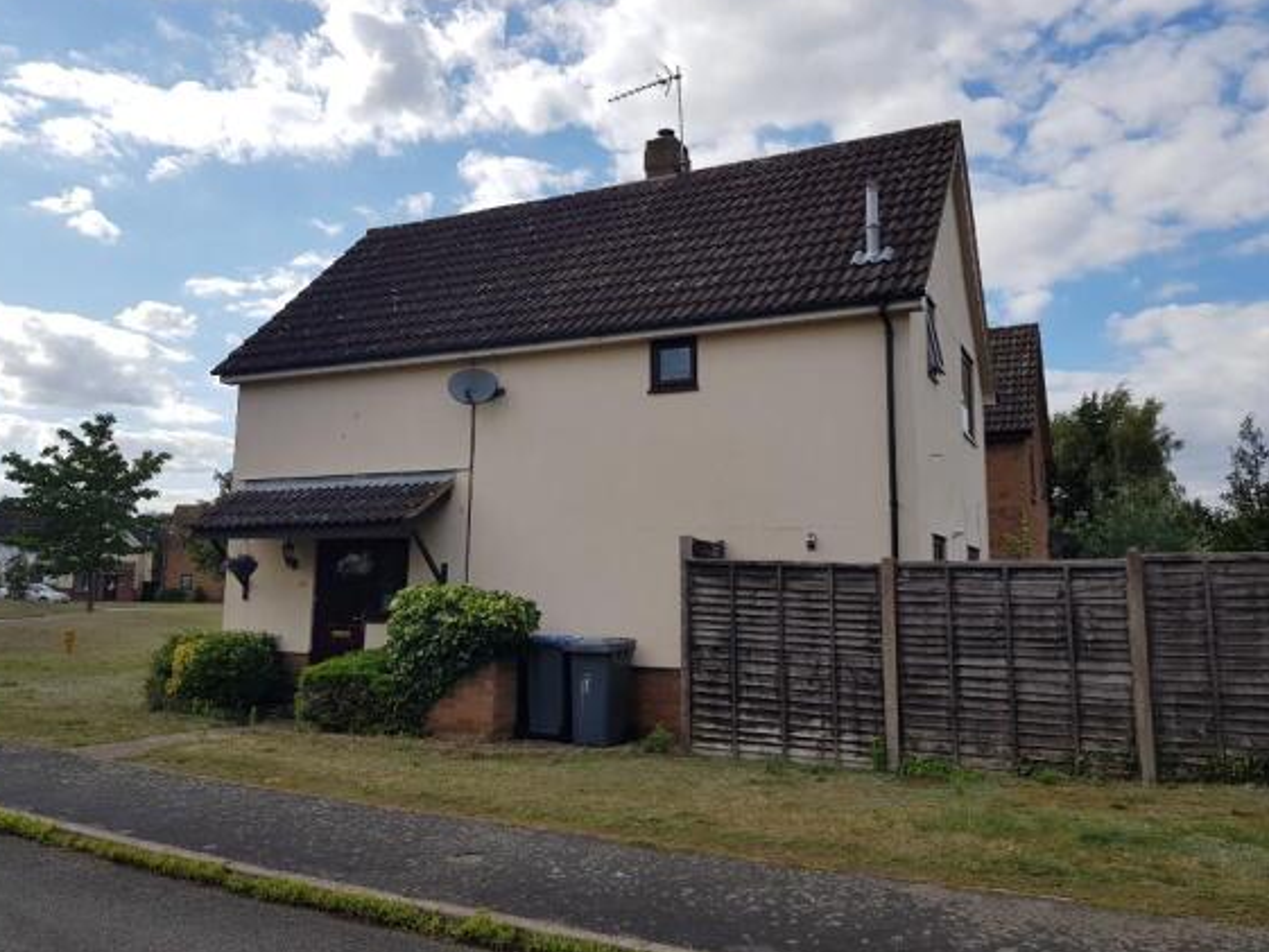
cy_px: 469
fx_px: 990
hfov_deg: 65.3
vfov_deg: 51.4
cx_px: 628
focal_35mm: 27
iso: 40
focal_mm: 4.2
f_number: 1.7
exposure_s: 1/2544
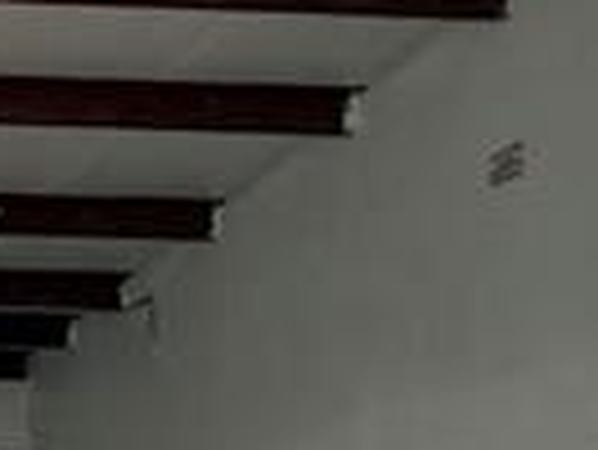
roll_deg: -0.8
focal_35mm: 108
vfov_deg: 12.7
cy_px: 752
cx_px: -531
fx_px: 1867
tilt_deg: +2.1
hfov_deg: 15.3
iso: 320
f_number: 2.2
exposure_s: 1/80
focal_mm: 2.22
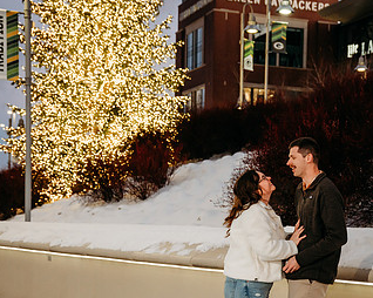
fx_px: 794
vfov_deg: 21.1
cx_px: 270
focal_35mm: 72
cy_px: 215
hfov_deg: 26.2
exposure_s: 1/200
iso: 1000
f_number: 4.5
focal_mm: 42
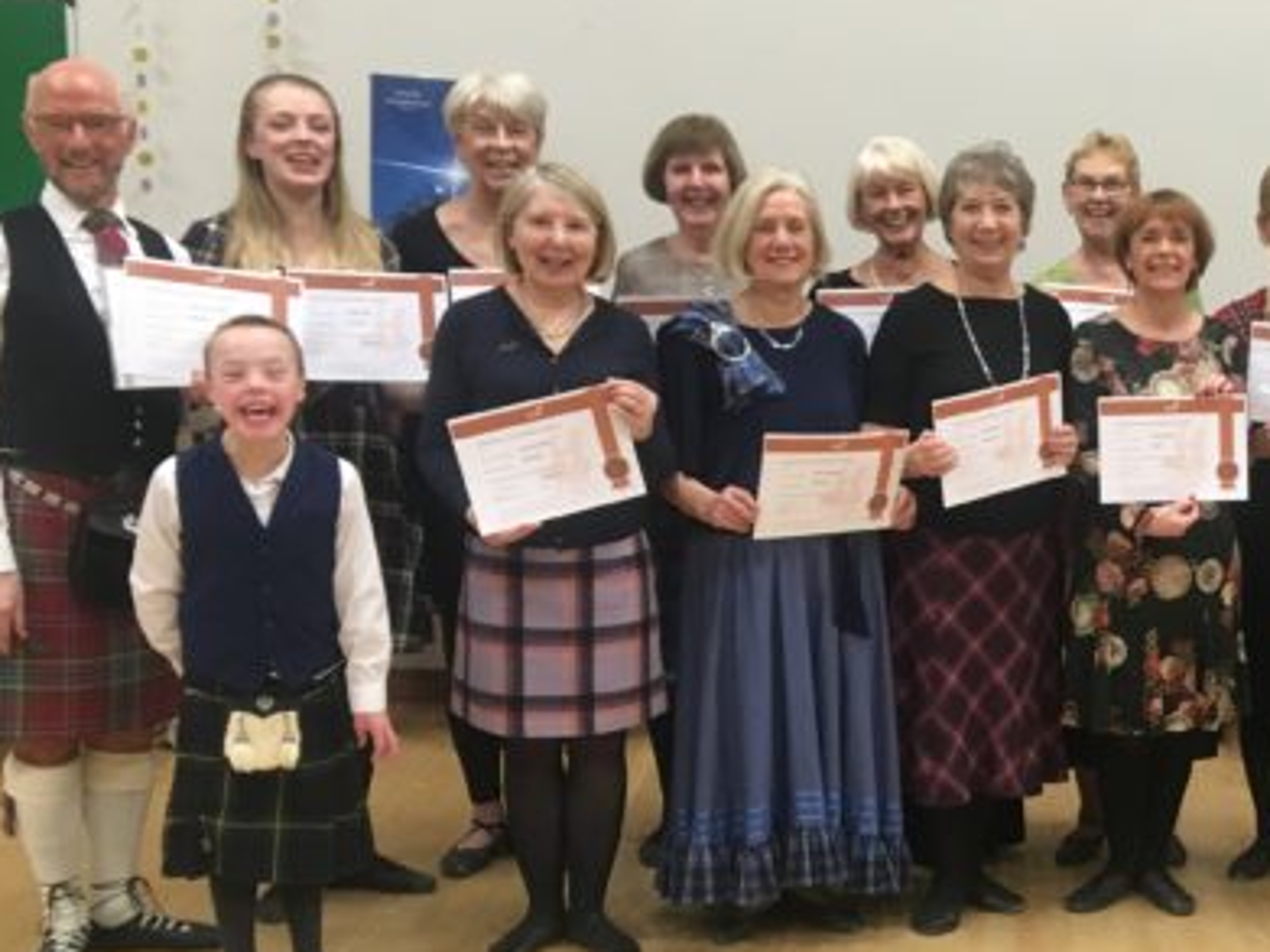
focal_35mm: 57
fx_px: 2091
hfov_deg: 32.4
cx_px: 1108
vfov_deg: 25.6
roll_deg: -0.1
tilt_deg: -8.0
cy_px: 601
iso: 125
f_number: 2.2
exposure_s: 1/33
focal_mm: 4.15
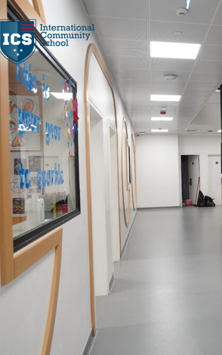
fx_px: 358
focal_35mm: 37
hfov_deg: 30.7
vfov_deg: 52.8
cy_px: 177
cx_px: 246
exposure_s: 1/80
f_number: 2.8
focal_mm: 16.4
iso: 400
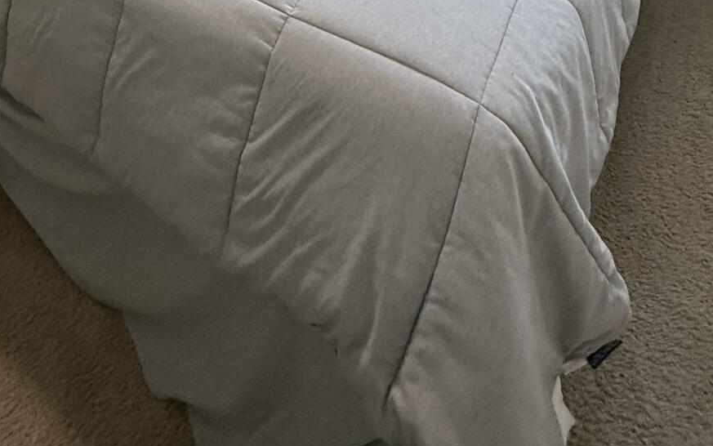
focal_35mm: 34
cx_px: 293
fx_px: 661
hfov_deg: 56.4
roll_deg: -0.2
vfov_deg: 23.6
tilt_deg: -6.2
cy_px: -314
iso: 200
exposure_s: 1/120
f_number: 2.2
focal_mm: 2.22
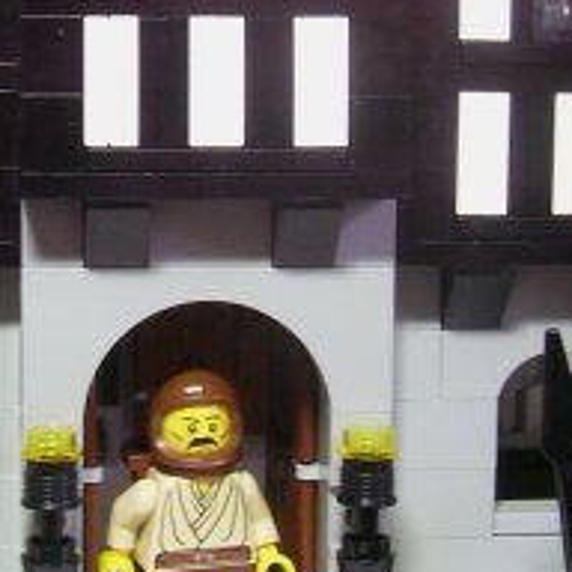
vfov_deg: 17.3
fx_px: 1869
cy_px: 140
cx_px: 116
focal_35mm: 100
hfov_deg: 17.3
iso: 160
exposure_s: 1/15
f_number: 2.7
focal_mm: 5.6
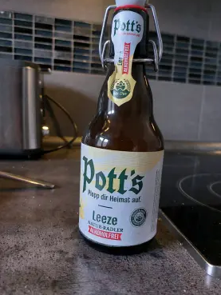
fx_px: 221
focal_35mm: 26
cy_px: 149
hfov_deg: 53.0
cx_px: 119
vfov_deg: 67.3
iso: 125
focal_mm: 5.23
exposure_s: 1/50
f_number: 1.8
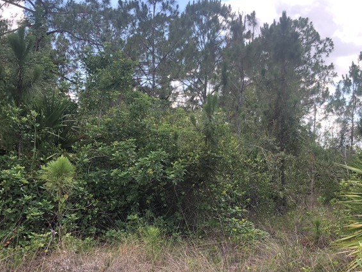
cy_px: 182
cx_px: 184
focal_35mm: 51
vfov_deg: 28.4
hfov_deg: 37.5
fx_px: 534
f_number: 1.8
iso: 20
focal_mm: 3.99
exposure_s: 1/242
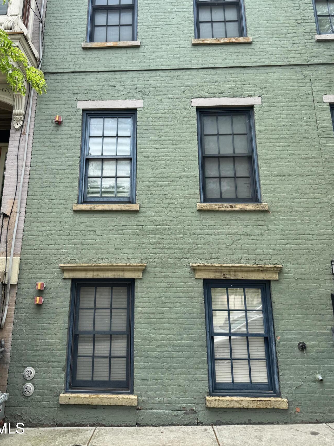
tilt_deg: +16.4
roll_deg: +0.1
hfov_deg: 49.6
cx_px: 143
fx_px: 360
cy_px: 192
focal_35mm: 28
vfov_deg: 63.2
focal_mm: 6.76
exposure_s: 1/1151
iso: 80
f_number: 1.78
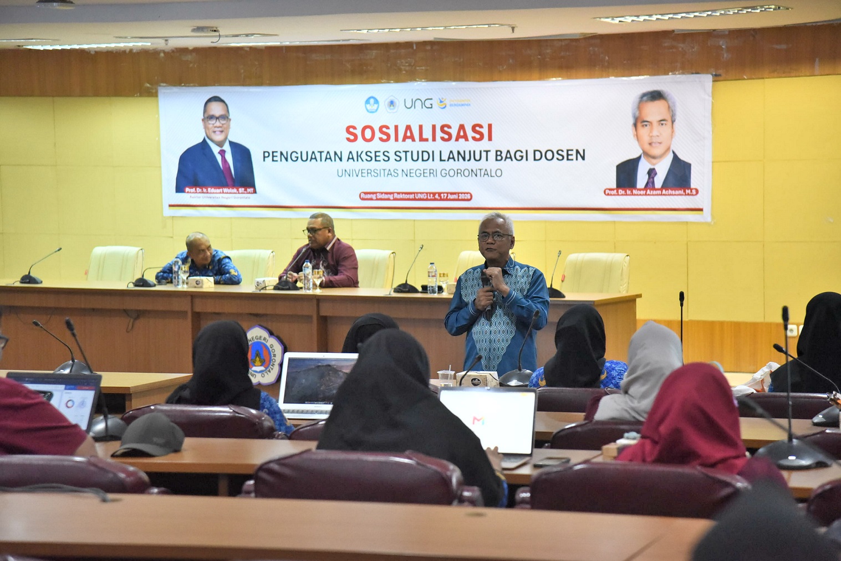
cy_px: 280
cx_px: 420
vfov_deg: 13.7
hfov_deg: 20.4
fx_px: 2337
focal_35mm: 100
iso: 6400
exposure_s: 1/200
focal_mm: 100
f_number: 4.5
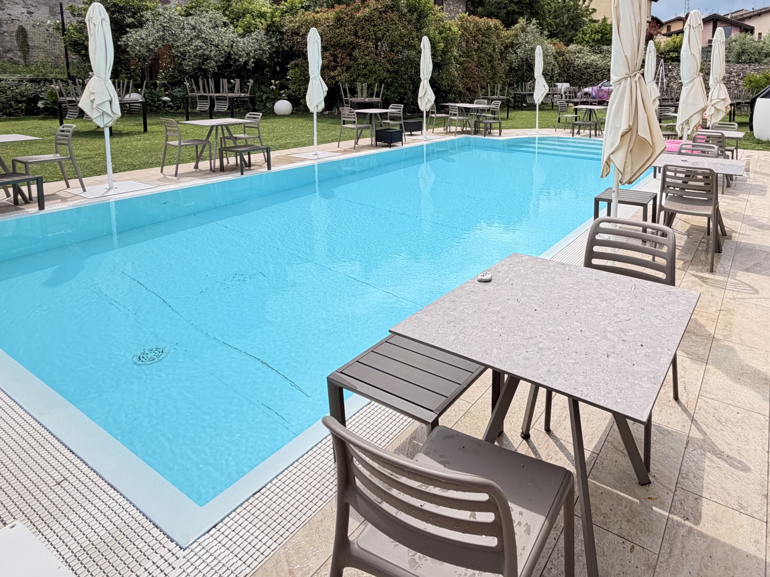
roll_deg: -1.5
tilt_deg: -4.8
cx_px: 514
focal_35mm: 22
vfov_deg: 57.3
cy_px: 130
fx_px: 489
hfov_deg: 74.0
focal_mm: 2.22
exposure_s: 1/579
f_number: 2.2
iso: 40
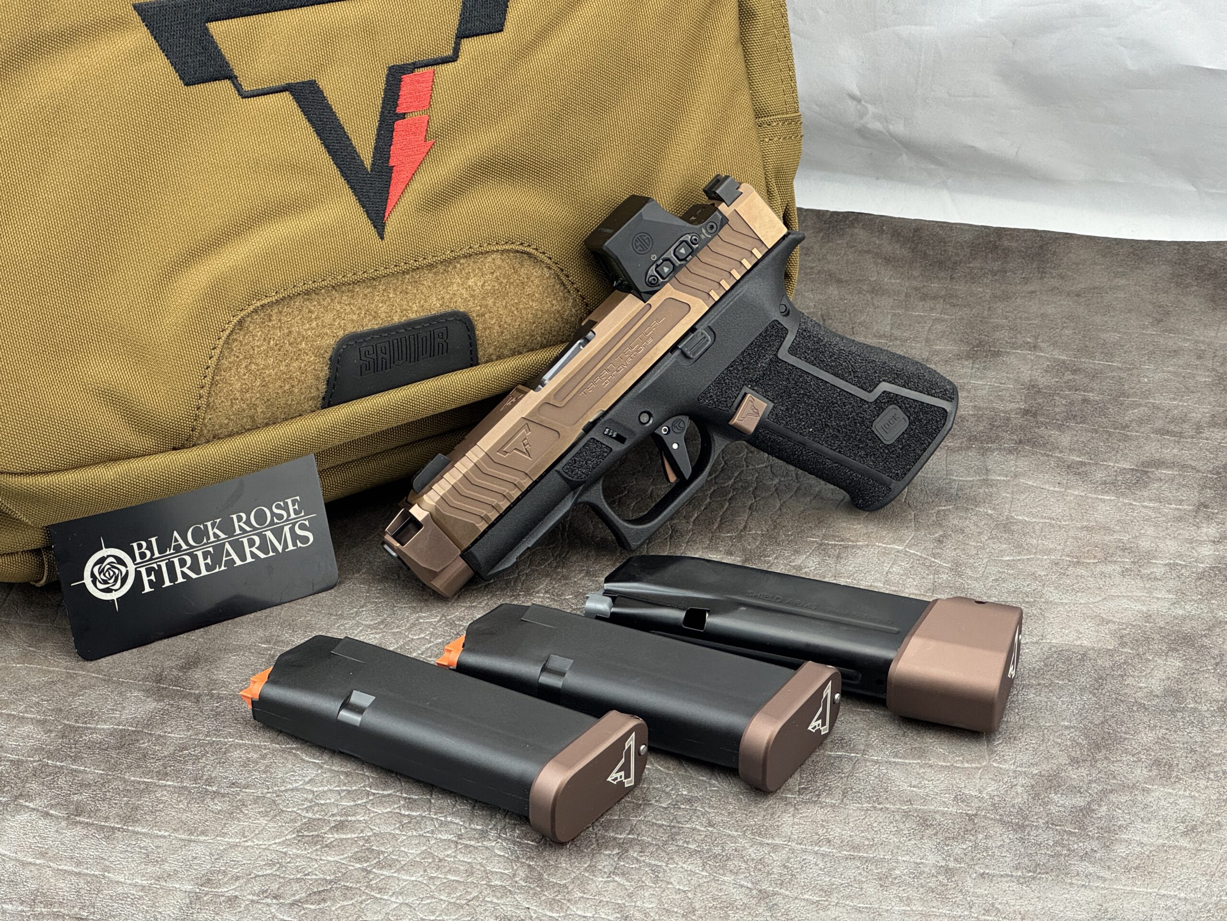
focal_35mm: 77
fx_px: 2729
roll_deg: -2.4
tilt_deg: -34.3
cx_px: 614
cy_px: 460
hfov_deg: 25.3
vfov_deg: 19.1
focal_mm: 9
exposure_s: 1/120
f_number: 2.8
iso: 160
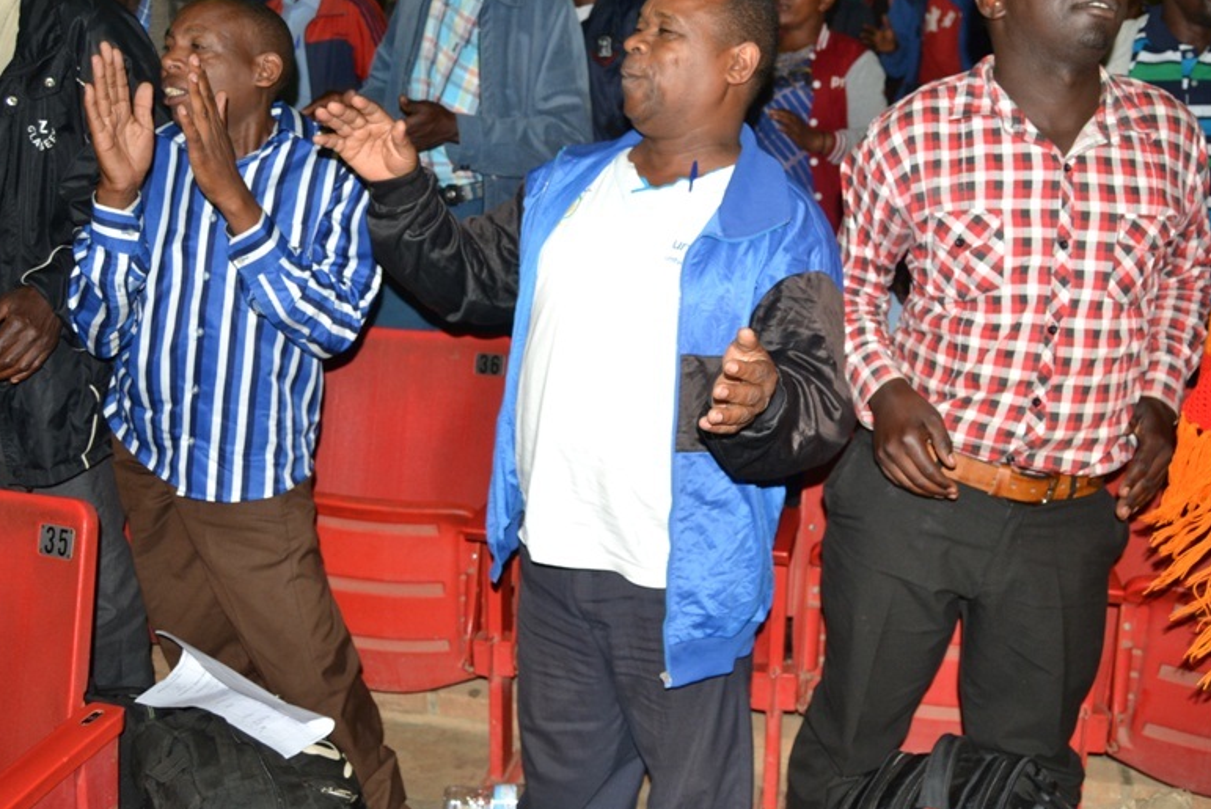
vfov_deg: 37.7
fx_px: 1178
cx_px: 635
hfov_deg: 54.4
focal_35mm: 35
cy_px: 313
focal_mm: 18
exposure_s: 1/60
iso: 400
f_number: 4
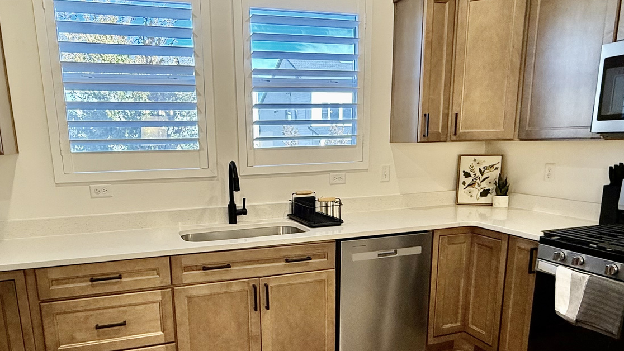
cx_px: 282
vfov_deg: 40.8
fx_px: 463
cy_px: 244
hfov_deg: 67.8
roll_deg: +0.9
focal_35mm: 28
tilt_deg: -11.7
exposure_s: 1/120
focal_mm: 2.22
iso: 125
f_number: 2.2
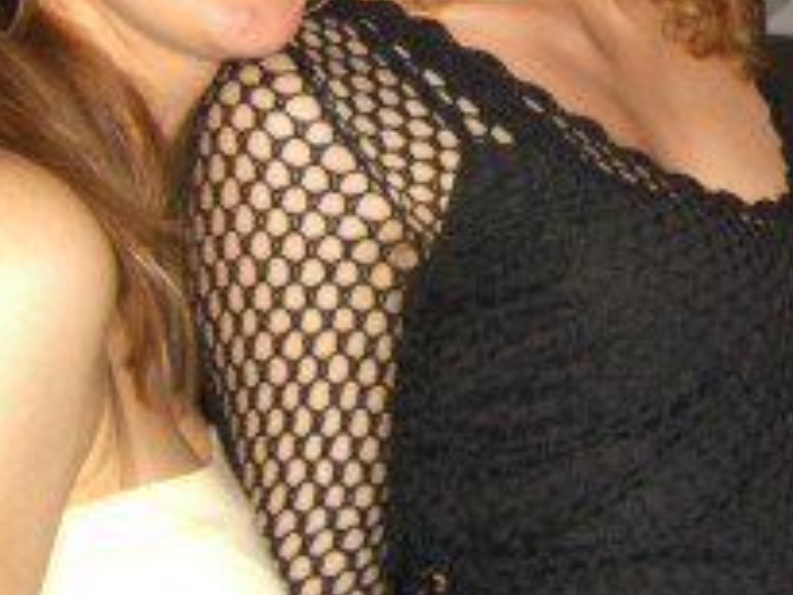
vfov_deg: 13.1
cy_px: -62
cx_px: 700
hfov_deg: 17.5
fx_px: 2544
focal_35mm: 111
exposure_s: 1/60
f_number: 2.8
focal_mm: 7.9
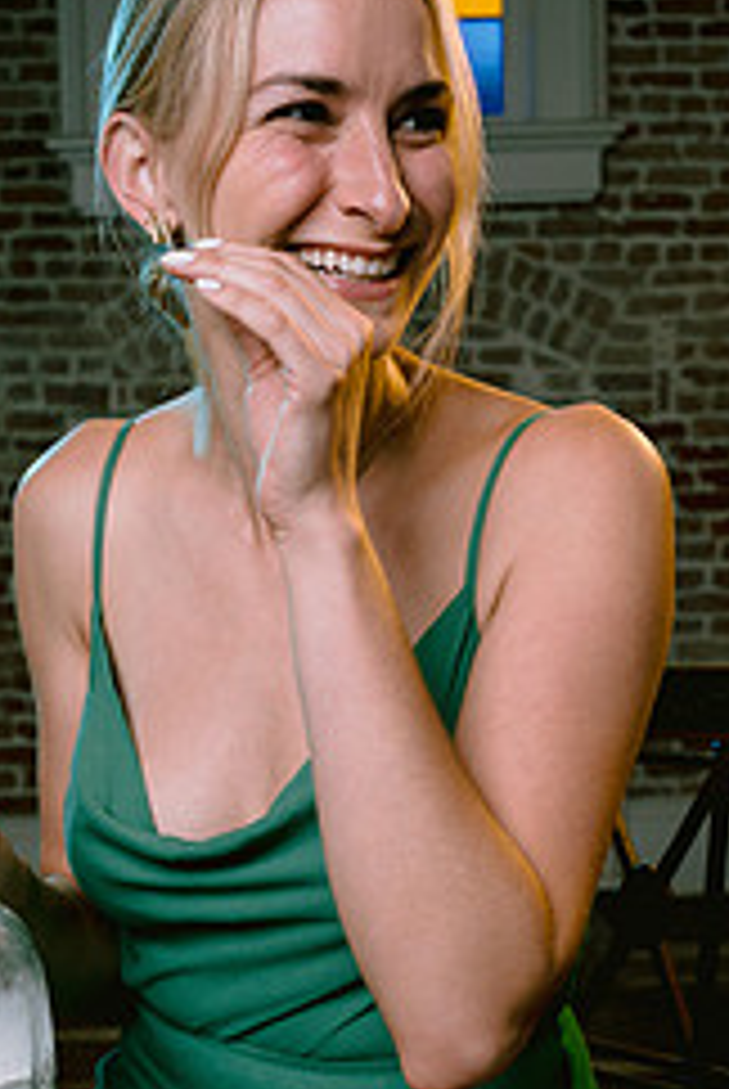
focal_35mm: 65
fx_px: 1969
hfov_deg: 21.0
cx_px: 328
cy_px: 662
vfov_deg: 30.8
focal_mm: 35
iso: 200
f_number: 5.6
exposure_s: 1/125
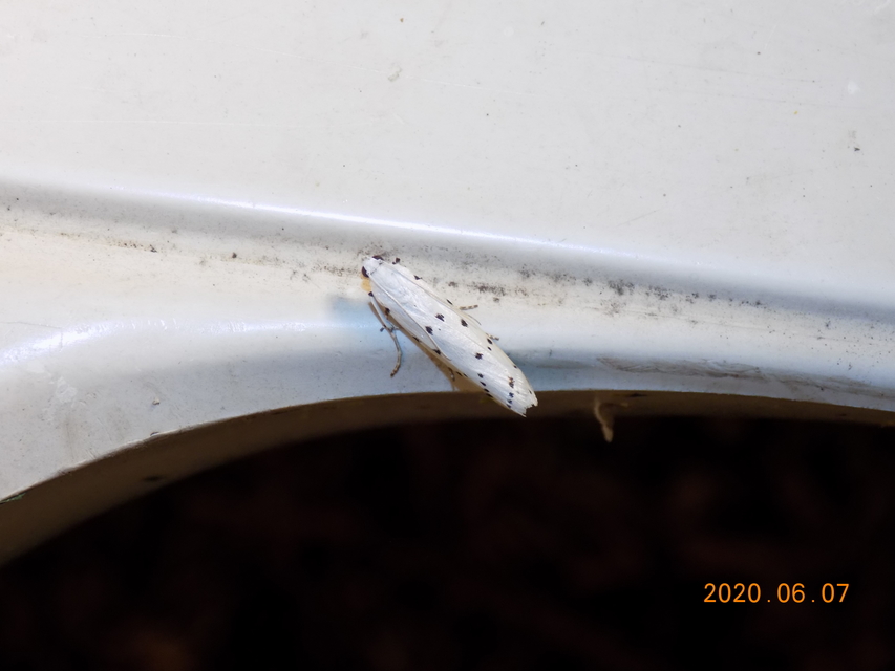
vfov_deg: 12.6
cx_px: 448
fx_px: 3051
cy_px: 336
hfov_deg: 16.7
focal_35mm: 118
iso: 220
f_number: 4.8
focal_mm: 20.9
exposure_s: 1/30
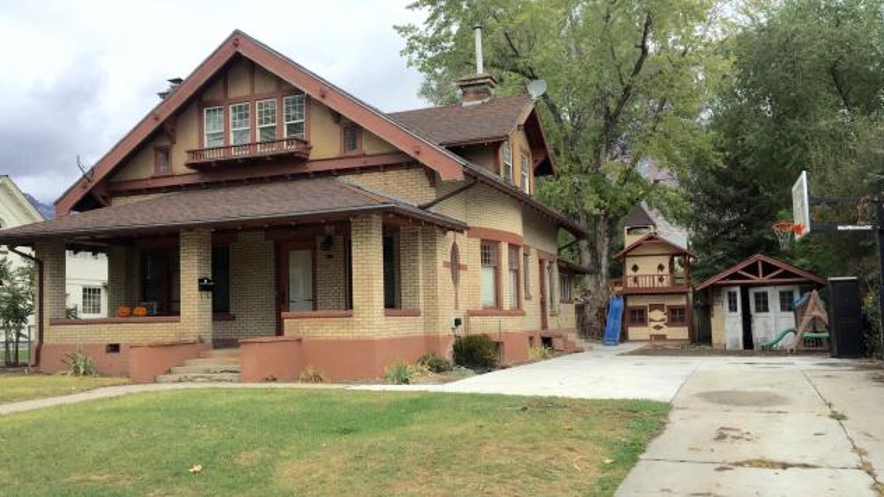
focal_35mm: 32
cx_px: 445
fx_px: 750
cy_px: 274
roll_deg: +2.1
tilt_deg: +6.7
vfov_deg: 36.6
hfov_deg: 61.0
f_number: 2.2
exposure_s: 1/1199
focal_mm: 4.15
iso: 32
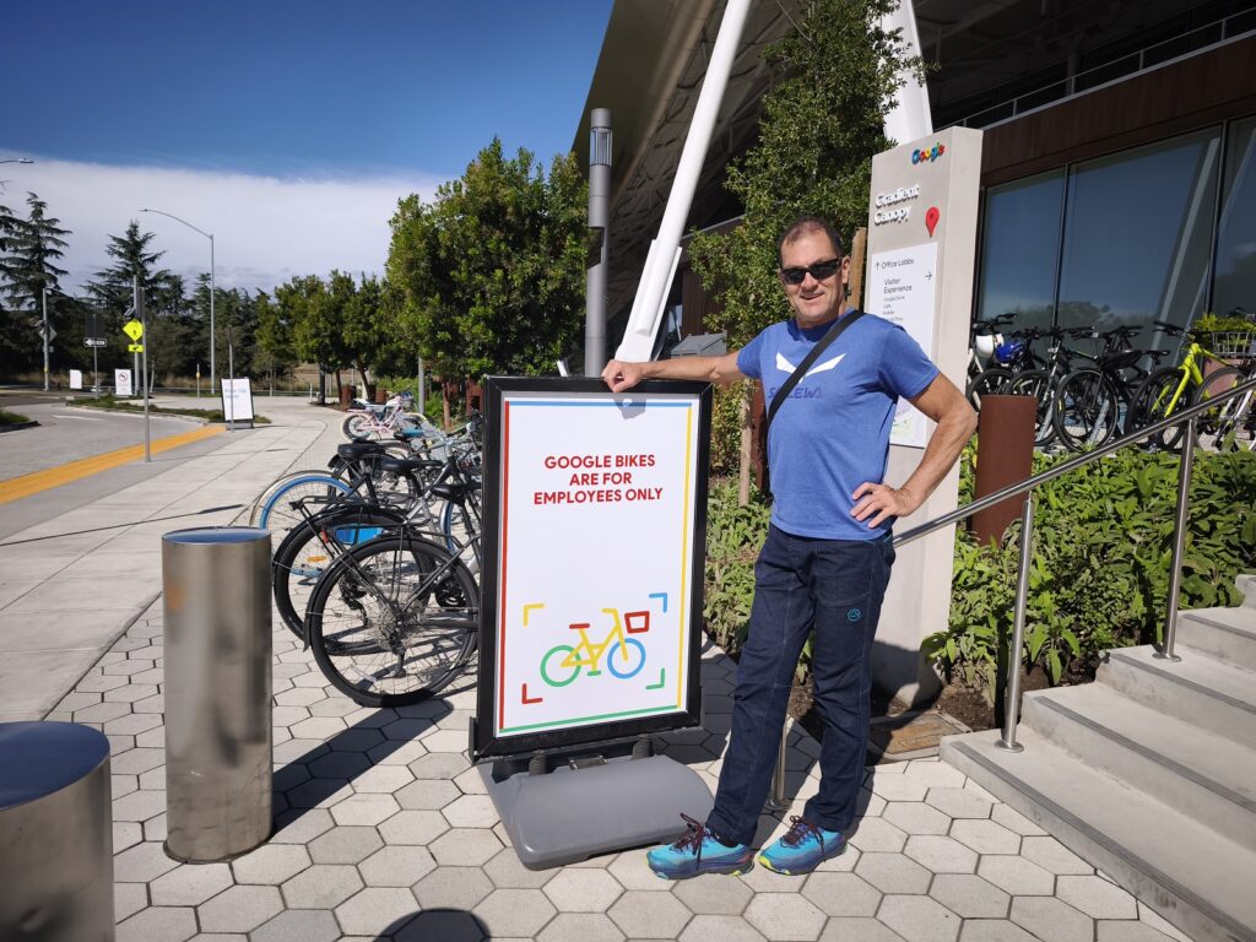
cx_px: 628
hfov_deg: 73.9
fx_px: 835
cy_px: 471
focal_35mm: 23
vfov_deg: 58.9
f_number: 1.6
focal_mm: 6.57
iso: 50
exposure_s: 1/3329
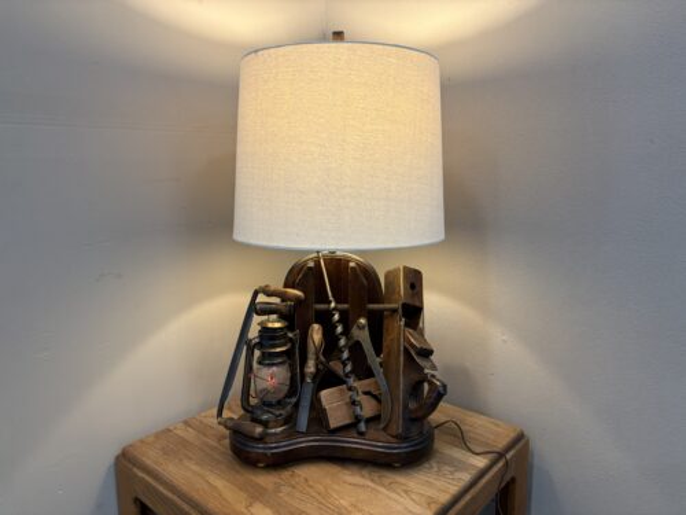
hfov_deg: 67.3
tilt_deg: -10.6
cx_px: 343
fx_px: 515
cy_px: 258
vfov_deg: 53.1
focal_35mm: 26
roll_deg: +0.7
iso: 160
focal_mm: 5.96
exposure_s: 1/60
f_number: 1.6
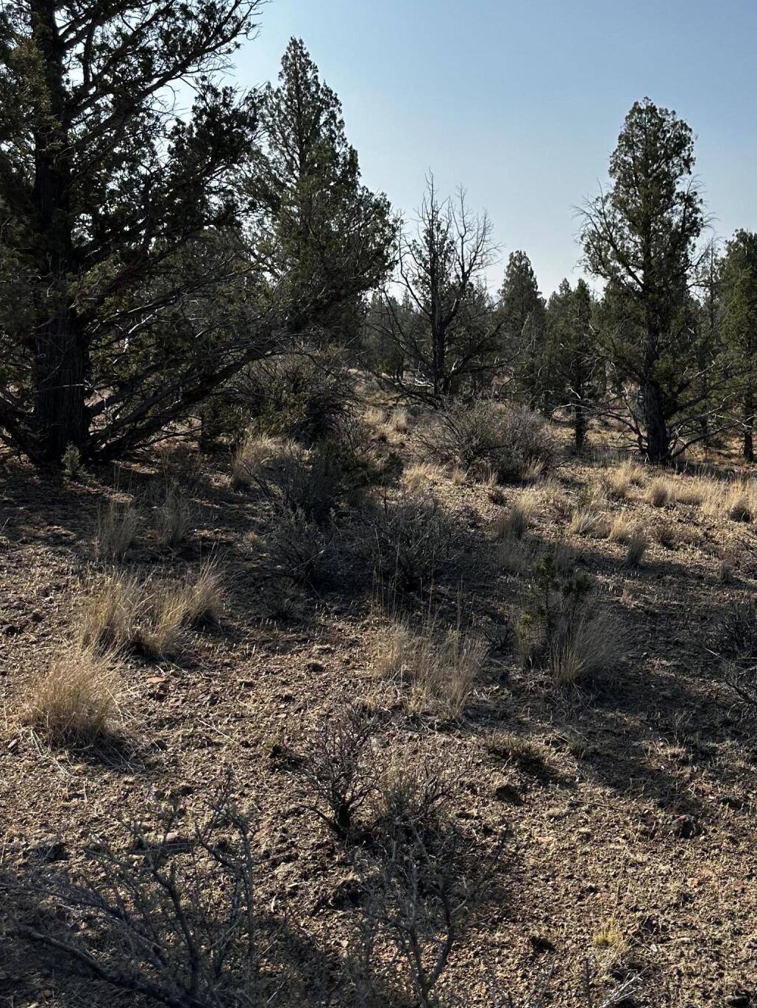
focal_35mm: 35
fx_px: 1020
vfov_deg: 52.3
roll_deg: +2.7
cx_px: 523
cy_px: 403
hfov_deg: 40.1
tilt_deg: -7.5
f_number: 1.78
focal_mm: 6.86
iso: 80
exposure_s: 1/5263
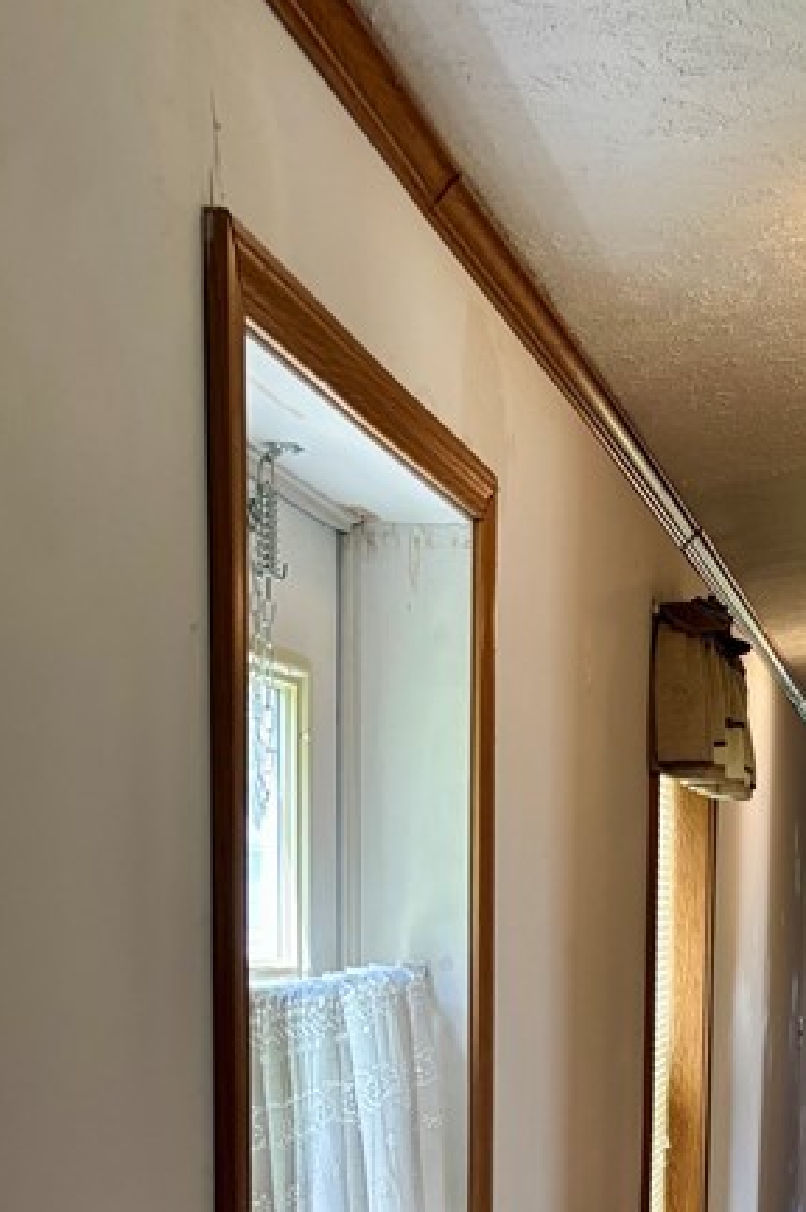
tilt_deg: -8.9
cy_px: 1240
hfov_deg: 20.1
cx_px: 926
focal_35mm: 64
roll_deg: -2.8
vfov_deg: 29.2
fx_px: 2153
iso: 80
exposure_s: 1/120
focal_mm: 5.96
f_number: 1.6
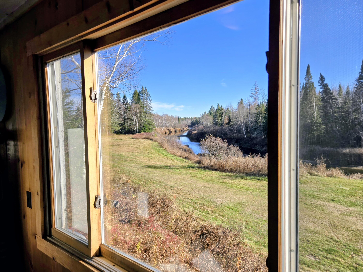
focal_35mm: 23
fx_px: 241
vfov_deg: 58.9
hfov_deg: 73.9
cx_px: 182
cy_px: 136
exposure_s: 1/1005
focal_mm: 5.4
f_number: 1.8
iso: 25
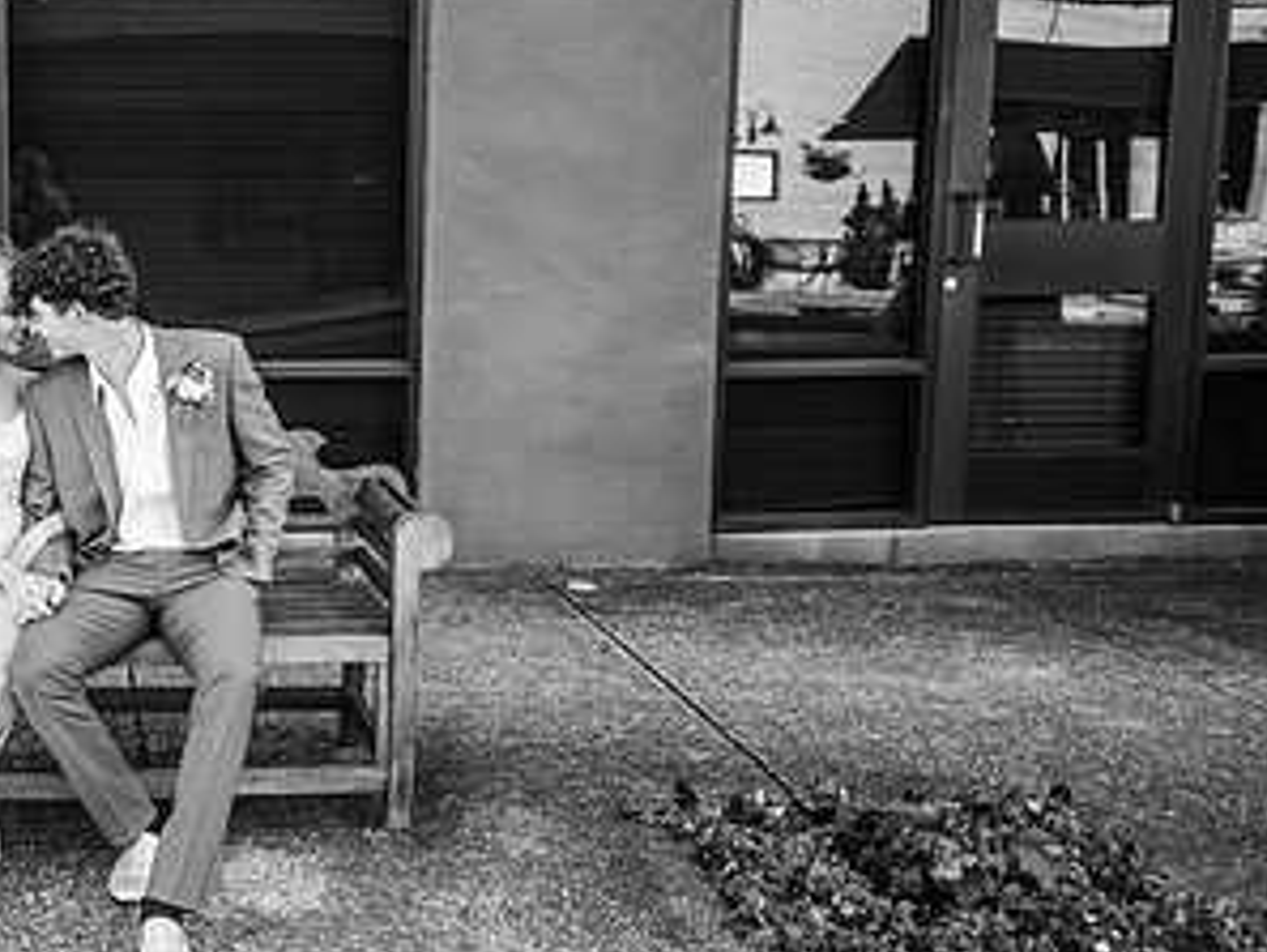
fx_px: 1648
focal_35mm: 45
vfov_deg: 32.2
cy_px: 425
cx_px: 55
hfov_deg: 38.3
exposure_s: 1/320
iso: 160
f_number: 2
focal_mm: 24
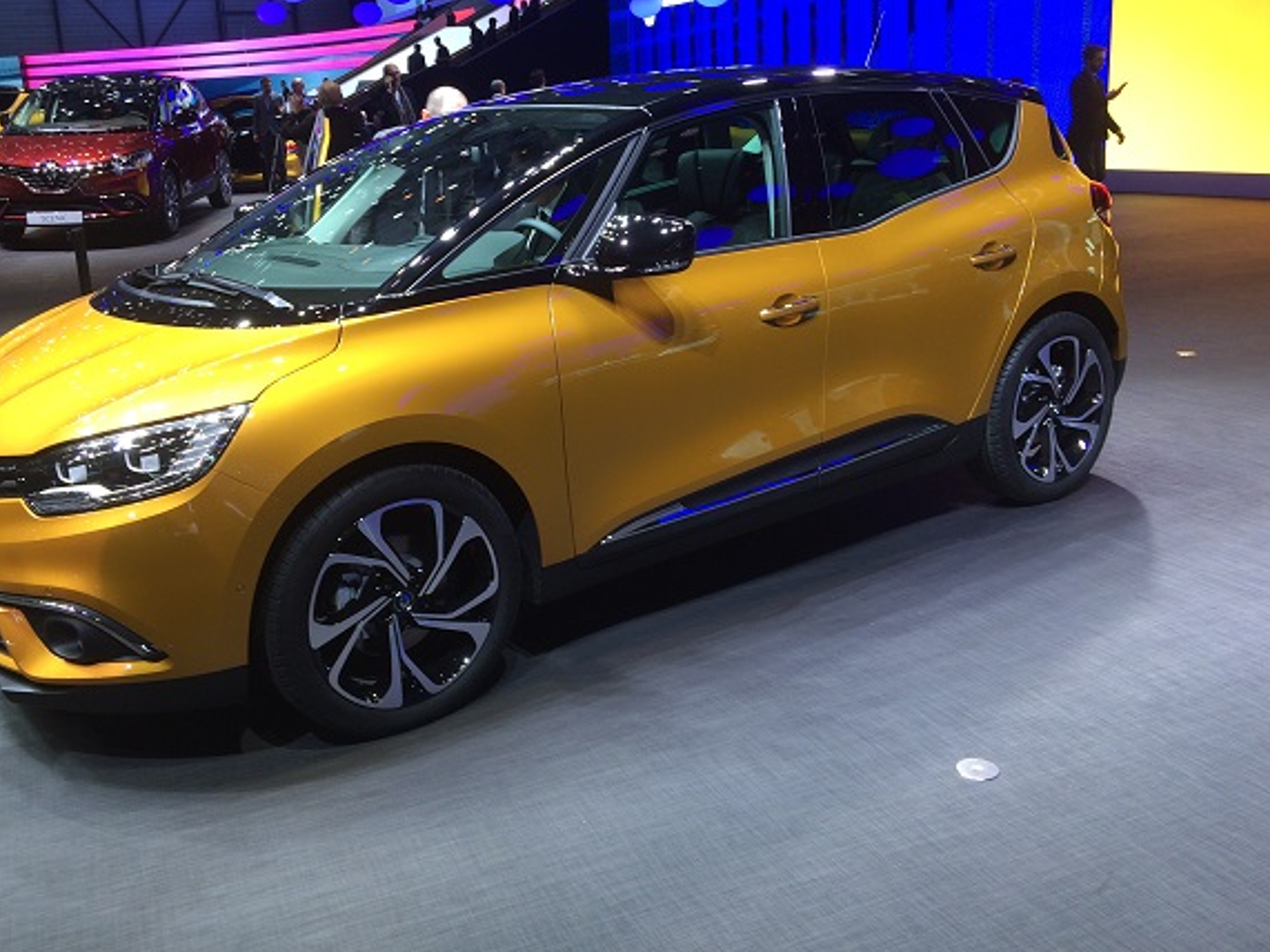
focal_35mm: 34
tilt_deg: -14.3
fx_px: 1247
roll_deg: +4.4
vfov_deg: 41.7
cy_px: 414
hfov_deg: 53.8
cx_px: 545
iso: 50
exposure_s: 1/50
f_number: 2.2
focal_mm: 4.15
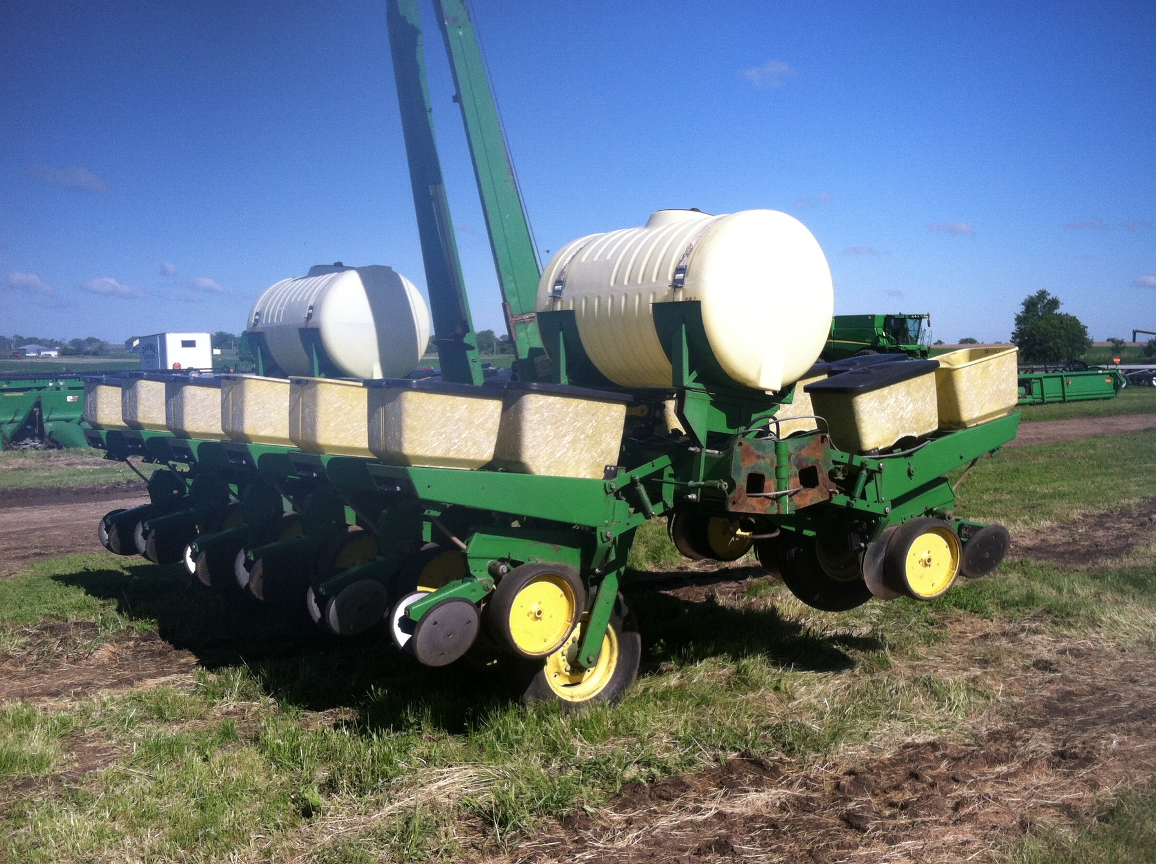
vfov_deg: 35.9
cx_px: 637
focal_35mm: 40
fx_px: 1334
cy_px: 464
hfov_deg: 46.8
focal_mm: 3.85
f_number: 2.8
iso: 80
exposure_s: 1/1364
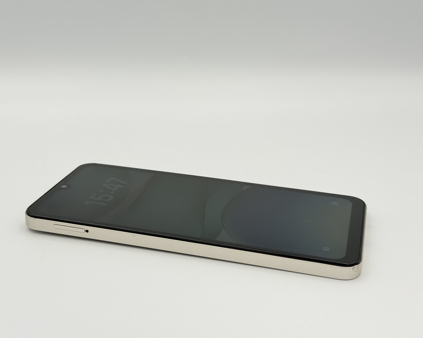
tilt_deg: -20.8
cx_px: 197
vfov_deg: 29.7
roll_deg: -1.2
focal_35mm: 51
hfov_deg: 36.6
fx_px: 638
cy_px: 167
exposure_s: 1/388
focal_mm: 6.76
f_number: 1.78
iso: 64
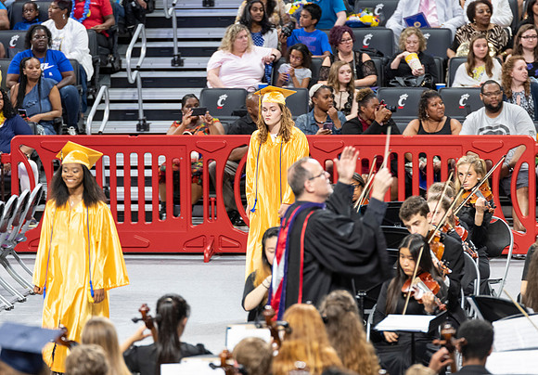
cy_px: 160
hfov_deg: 8.2
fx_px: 3740
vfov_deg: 5.7
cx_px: 273
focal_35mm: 247
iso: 1000
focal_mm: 200
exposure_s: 1/100
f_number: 3.5
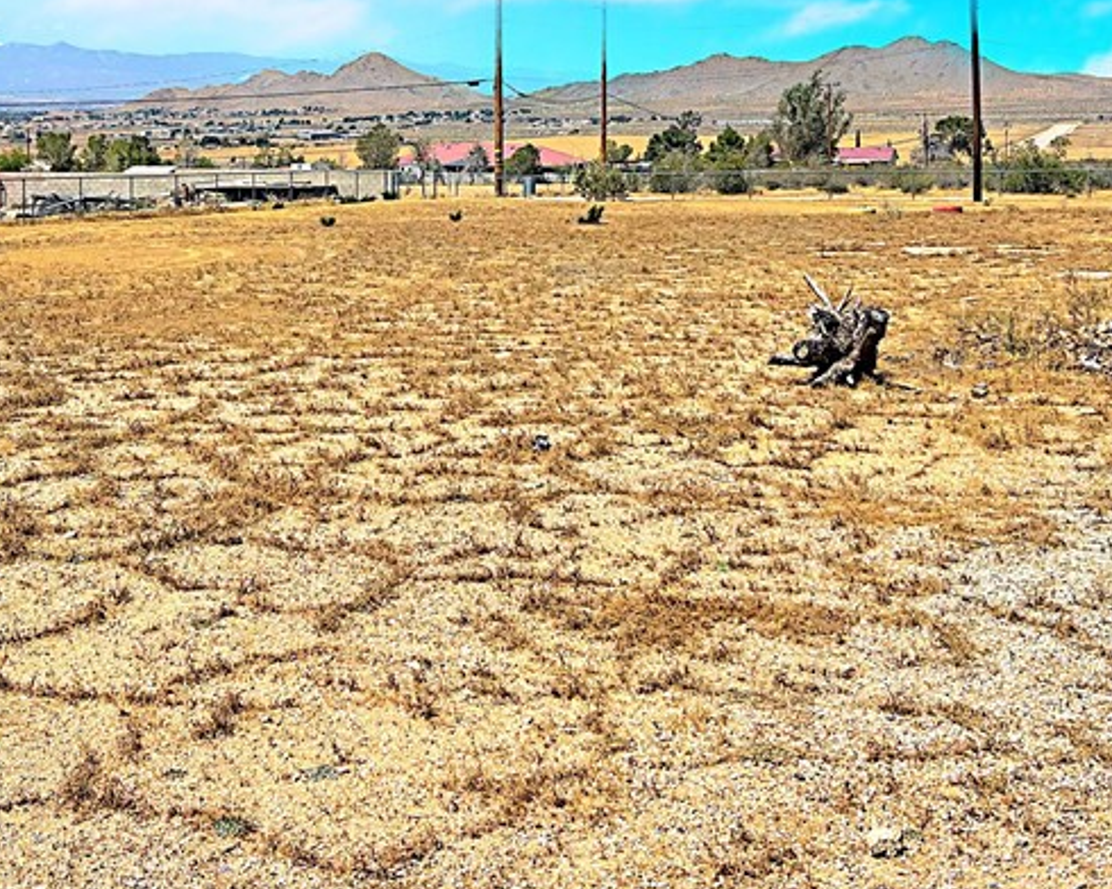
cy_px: 102
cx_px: 406
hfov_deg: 35.1
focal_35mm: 53
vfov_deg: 27.6
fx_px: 1744
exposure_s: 1/6993
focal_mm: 5.7
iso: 50
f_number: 1.5
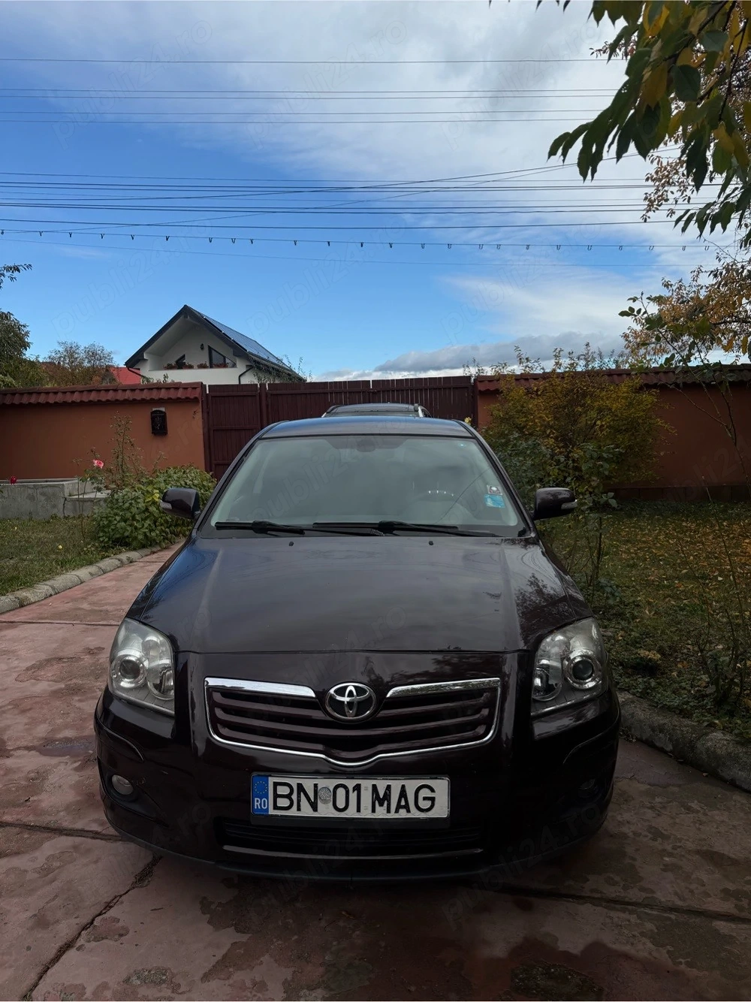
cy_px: 501
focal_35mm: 24
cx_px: 376
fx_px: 694
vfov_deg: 71.6
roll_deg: +1.0
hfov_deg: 56.8
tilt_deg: -4.1
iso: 100
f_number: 1.78
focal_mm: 6.76
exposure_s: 1/4975
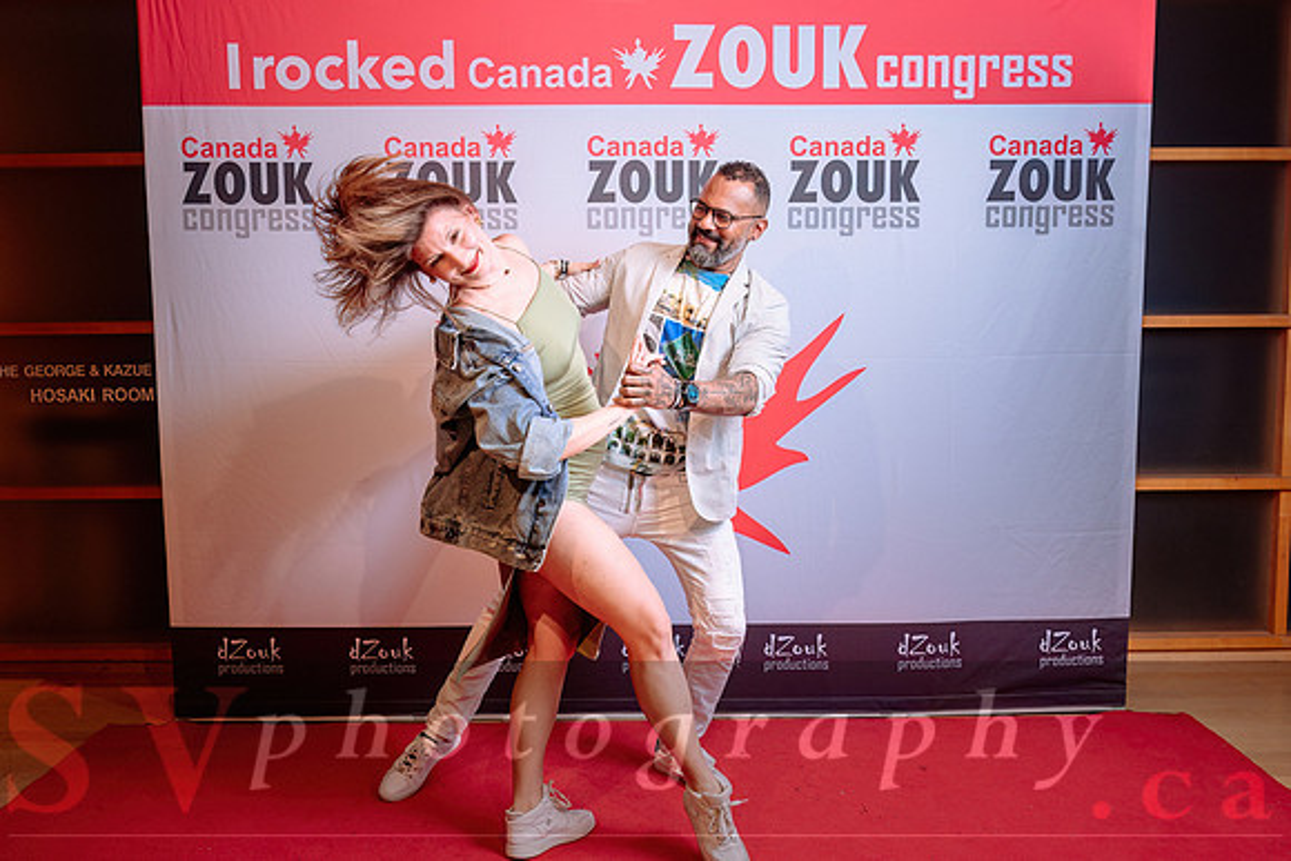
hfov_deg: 55.9
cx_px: 647
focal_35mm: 34
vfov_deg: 39.0
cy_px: 399
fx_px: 1216
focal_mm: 30
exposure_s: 1/125
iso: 500
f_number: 4
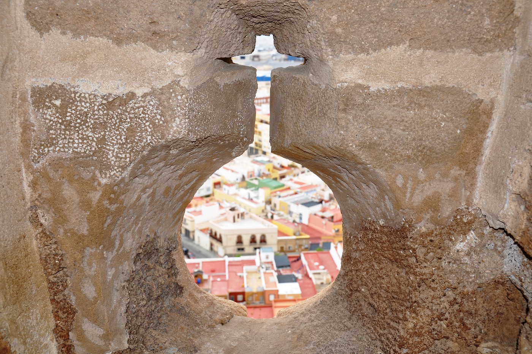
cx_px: 266
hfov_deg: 51.3
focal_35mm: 38
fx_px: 554
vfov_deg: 35.4
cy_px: 177
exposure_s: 1/200
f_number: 6.3
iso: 200
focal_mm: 25
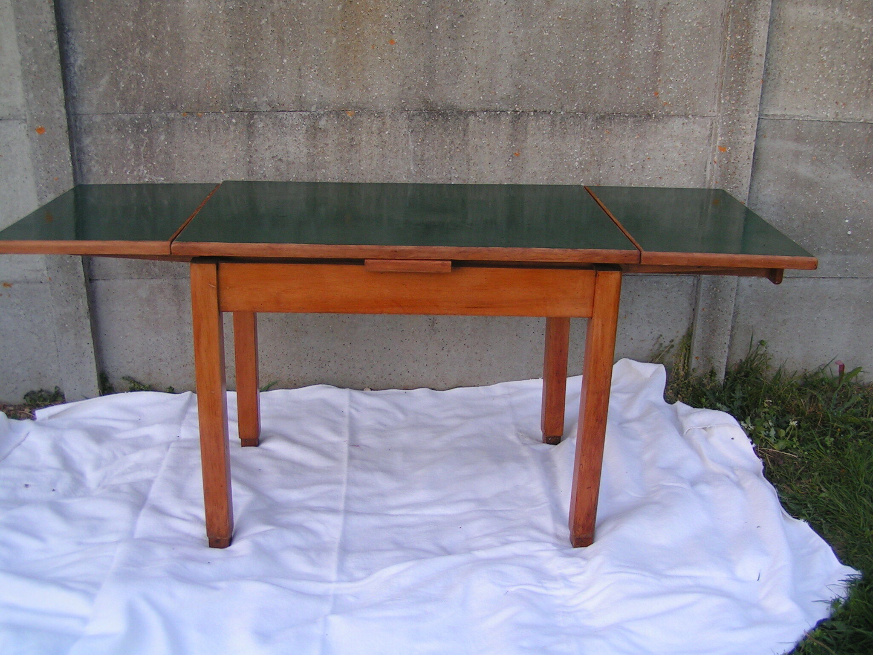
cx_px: 436
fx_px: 958
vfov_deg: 37.7
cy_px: 328
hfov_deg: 49.0
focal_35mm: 38
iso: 50
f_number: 3.5
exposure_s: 1/50
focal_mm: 5.8
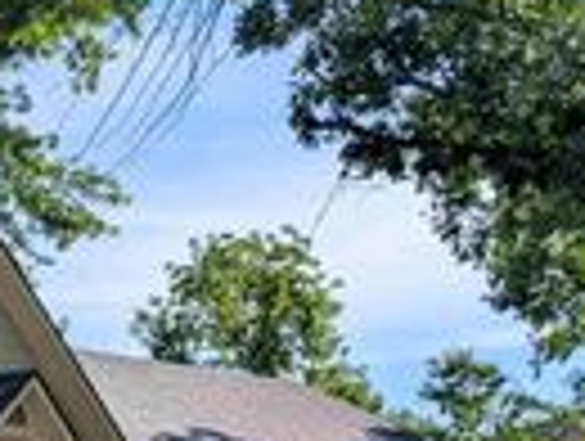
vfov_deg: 15.4
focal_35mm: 92
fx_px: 1558
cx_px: -310
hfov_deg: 18.6
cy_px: 562
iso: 21
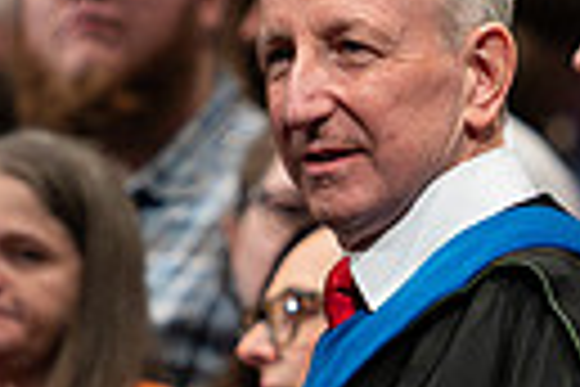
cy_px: 58
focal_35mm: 892
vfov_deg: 1.5
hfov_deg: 2.3
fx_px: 14370
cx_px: 454
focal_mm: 145
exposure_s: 1/200
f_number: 2.8
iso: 3200
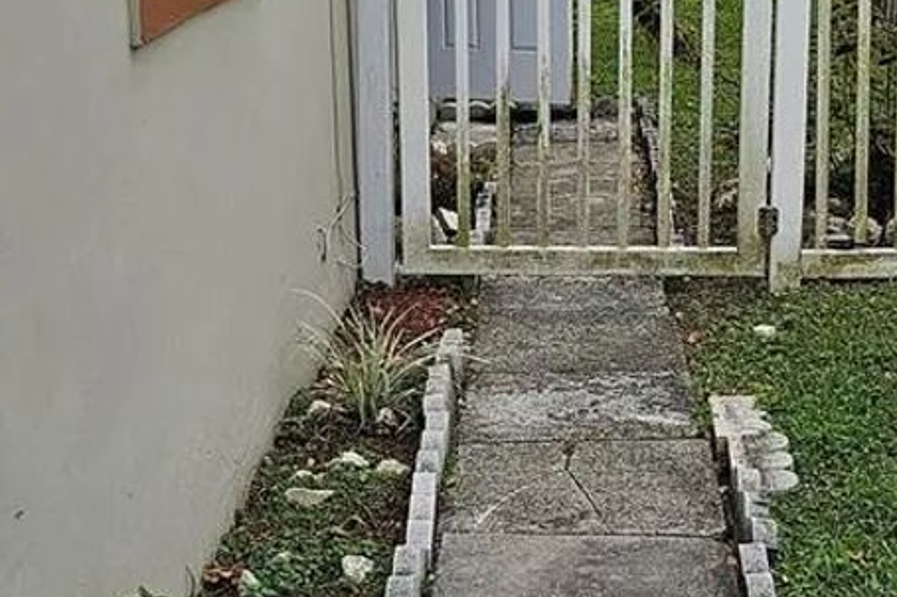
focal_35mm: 72
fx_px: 1793
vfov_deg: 18.9
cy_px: 246
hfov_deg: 28.0
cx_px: 581
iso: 20
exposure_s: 1/458
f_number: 1.7
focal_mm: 6.3
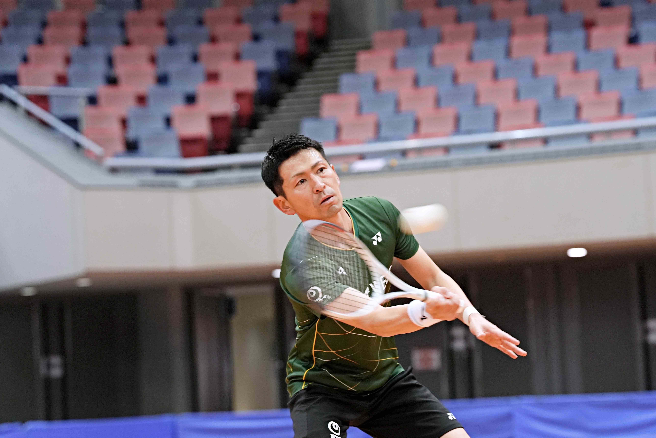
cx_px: 373
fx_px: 2405
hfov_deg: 15.5
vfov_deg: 10.4
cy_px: 236
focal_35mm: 132
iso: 2000
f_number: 3.5
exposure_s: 1/250
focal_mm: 113
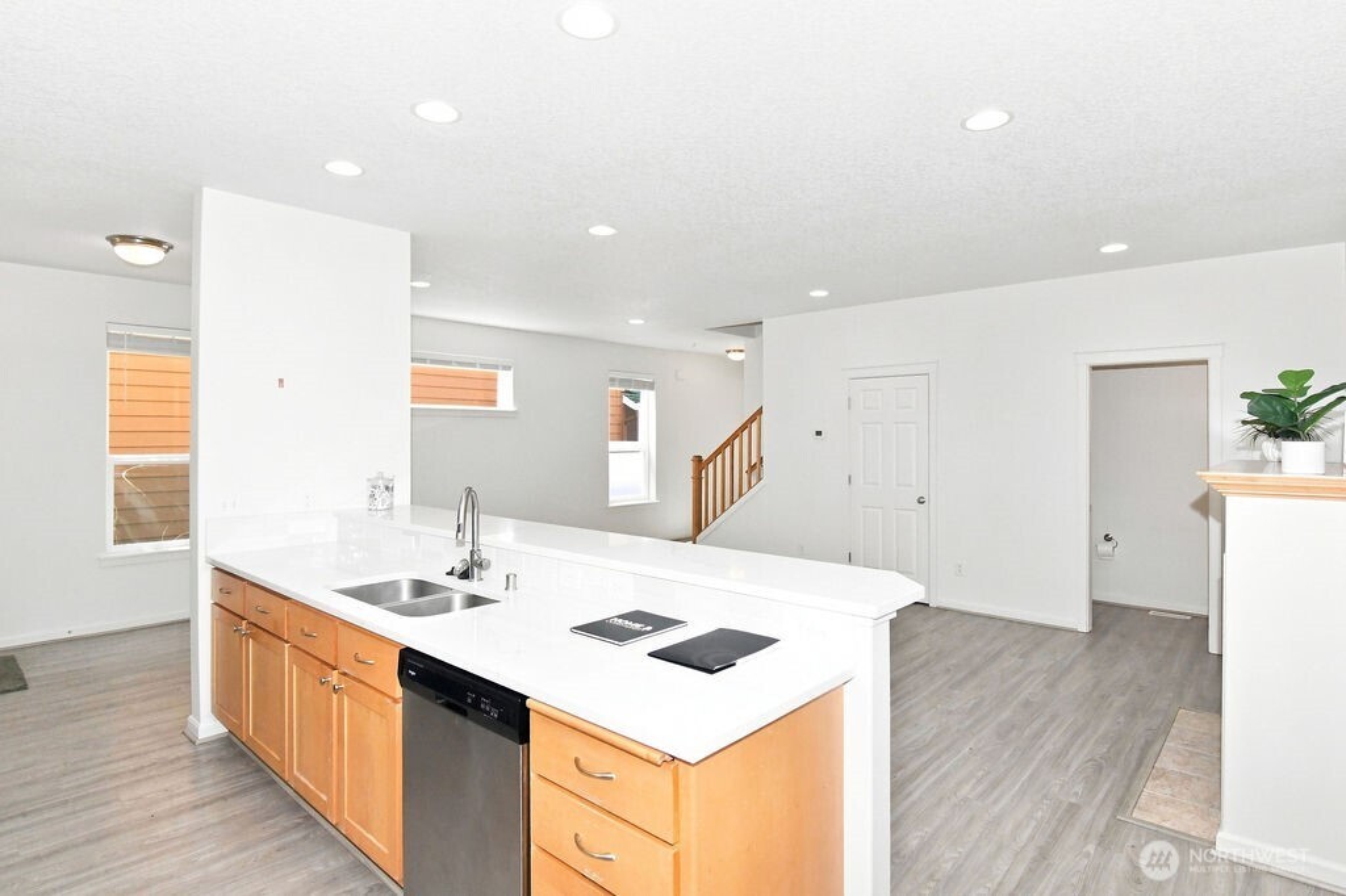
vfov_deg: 73.7
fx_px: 598
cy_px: 448
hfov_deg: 96.8
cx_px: 673
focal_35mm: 16
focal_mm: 11
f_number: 10
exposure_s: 1/400
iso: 6400
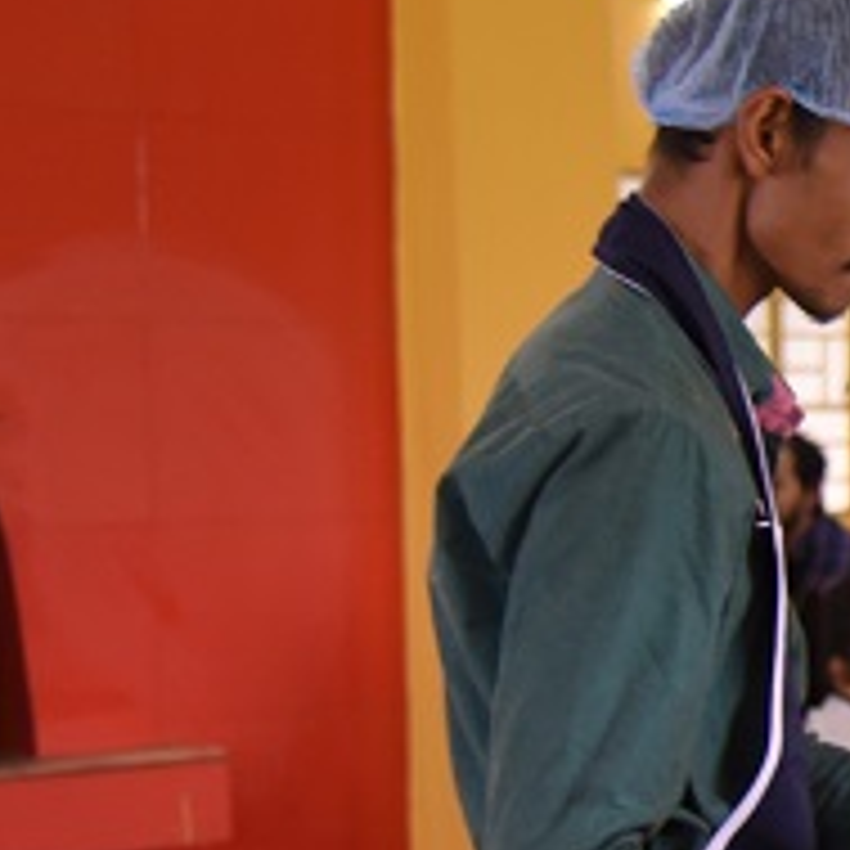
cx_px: 1799
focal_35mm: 154
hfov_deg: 10.3
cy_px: 702
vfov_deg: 11.3
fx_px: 4278
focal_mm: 38
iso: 2000
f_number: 4
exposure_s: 1/200
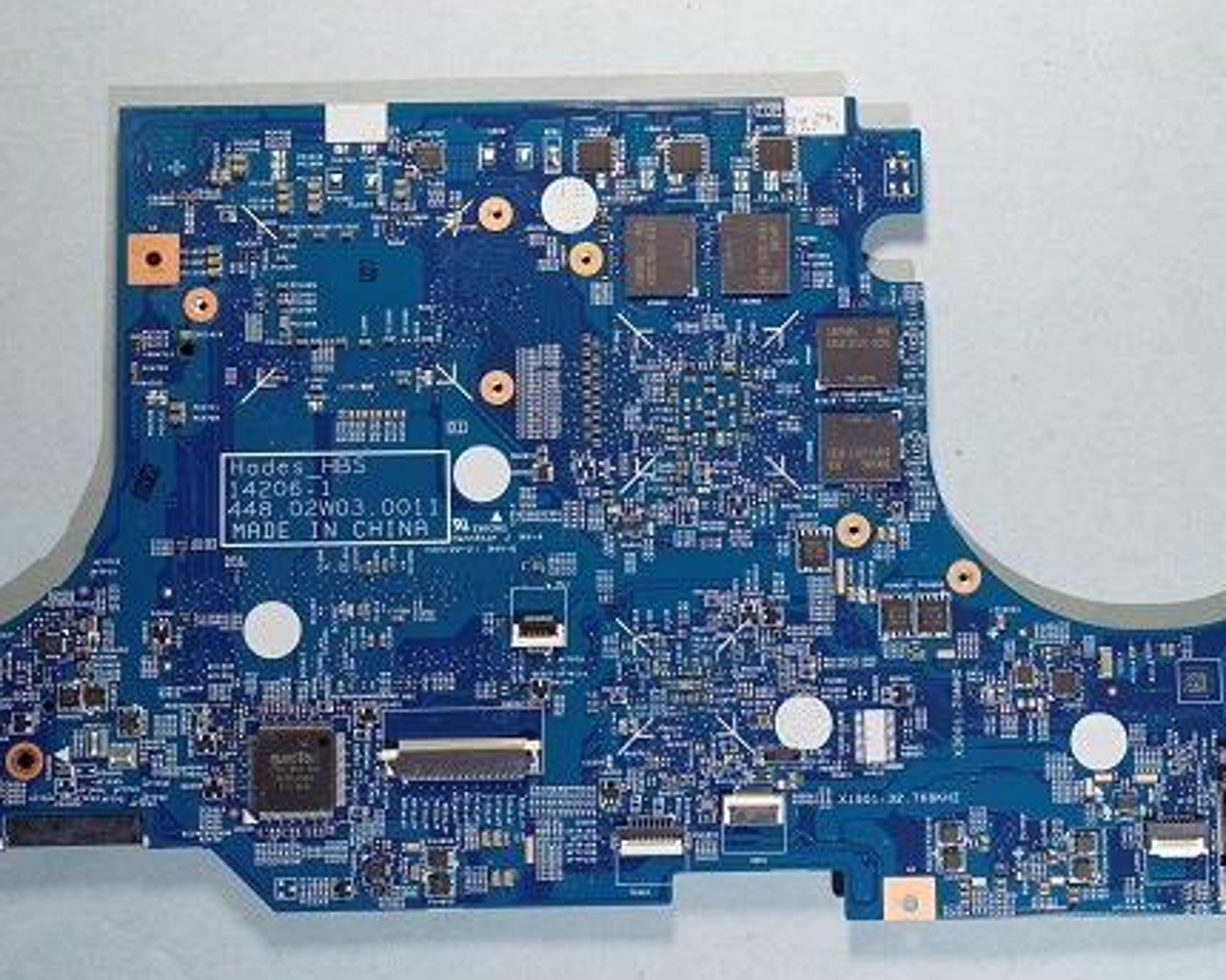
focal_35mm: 54
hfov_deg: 34.6
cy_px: 490
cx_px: 744
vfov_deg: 28.1
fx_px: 1959
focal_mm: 22
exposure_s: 1/6
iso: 100
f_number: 8
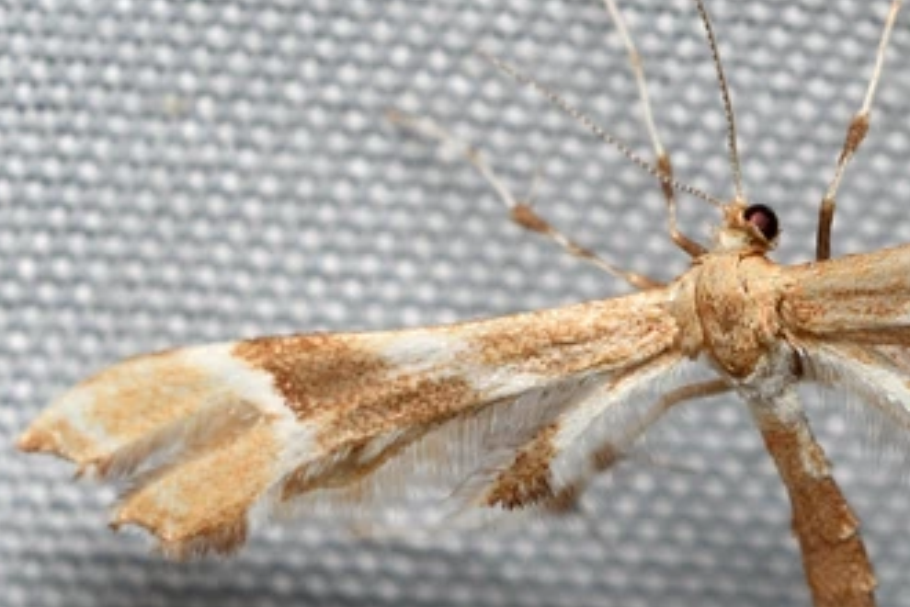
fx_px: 11020
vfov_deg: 3.2
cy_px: 378
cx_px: 714
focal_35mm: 436
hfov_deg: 4.7
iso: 100
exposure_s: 1/250
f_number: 10
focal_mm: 150
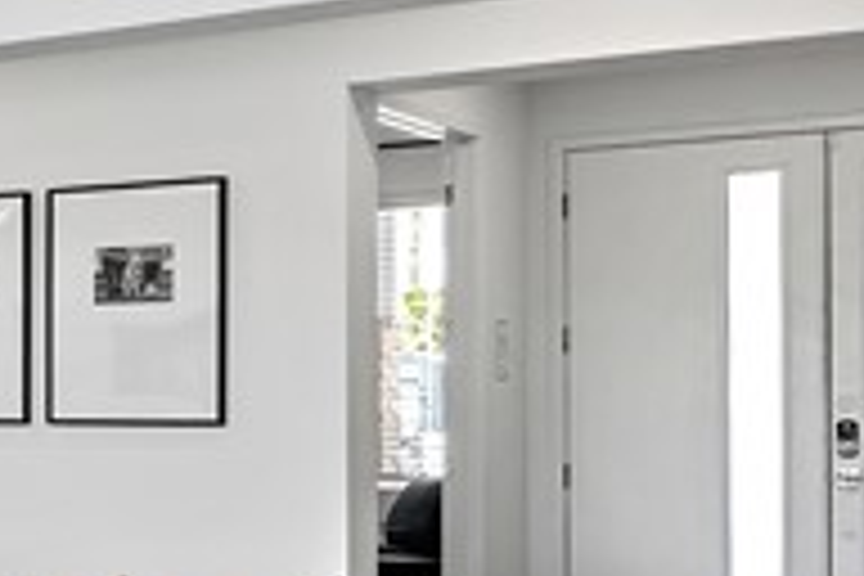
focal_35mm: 85
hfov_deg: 16.0
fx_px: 2040
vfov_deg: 15.9
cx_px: -1048
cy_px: 472
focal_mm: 15
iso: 400
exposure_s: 1/8
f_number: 9.5
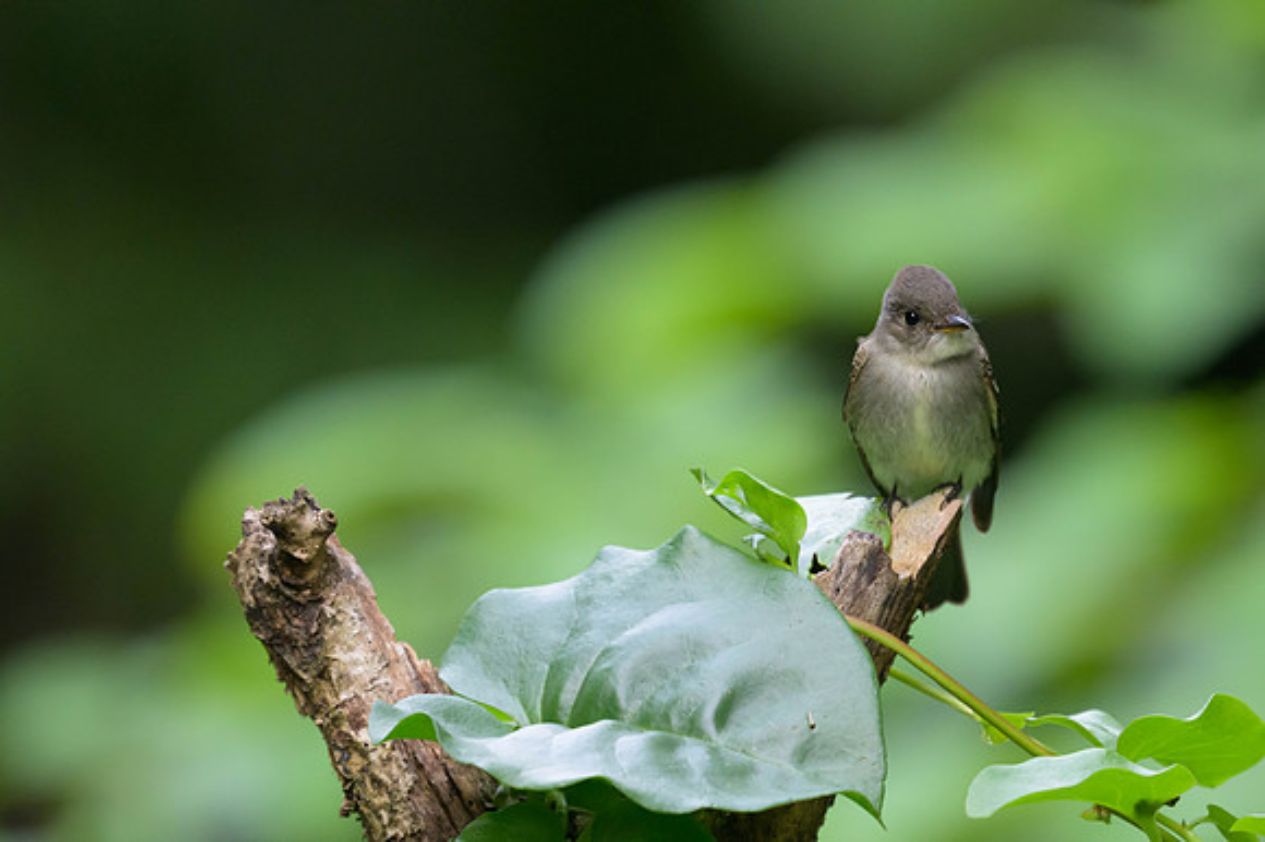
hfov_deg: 2.5
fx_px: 29499
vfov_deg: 1.6
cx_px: 632
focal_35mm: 840
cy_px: 421
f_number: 4
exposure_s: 1/1000
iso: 2800
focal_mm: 560
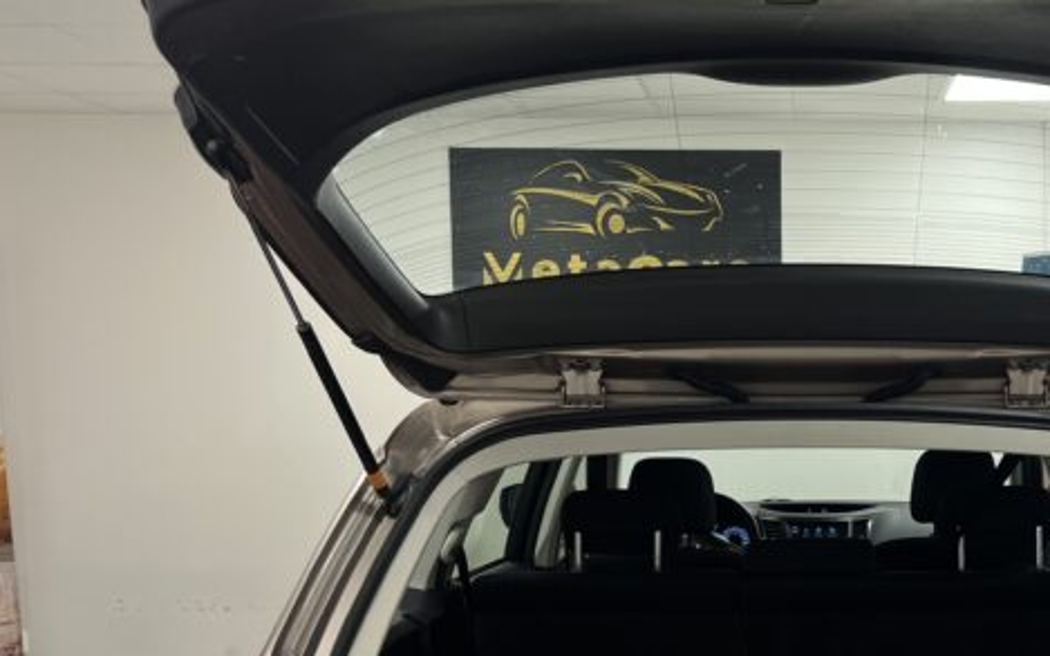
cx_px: 840
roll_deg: +0.3
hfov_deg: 40.9
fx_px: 1345
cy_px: 475
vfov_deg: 27.1
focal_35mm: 47
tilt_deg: -5.7
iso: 125
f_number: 1.5
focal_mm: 5.7
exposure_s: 1/100
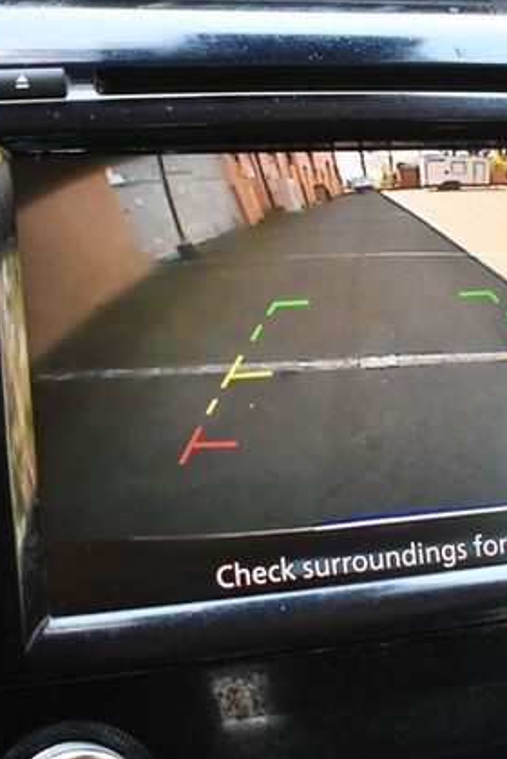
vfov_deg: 32.9
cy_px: 377
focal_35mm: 61
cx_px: 293
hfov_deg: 22.3
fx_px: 1286
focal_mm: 27
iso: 1600
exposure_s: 1/125
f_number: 4
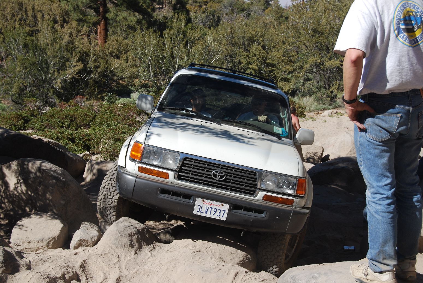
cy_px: 142
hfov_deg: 31.9
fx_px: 741
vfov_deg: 21.6
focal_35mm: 63
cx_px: 212
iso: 100
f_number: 8
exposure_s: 1/250
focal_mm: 42
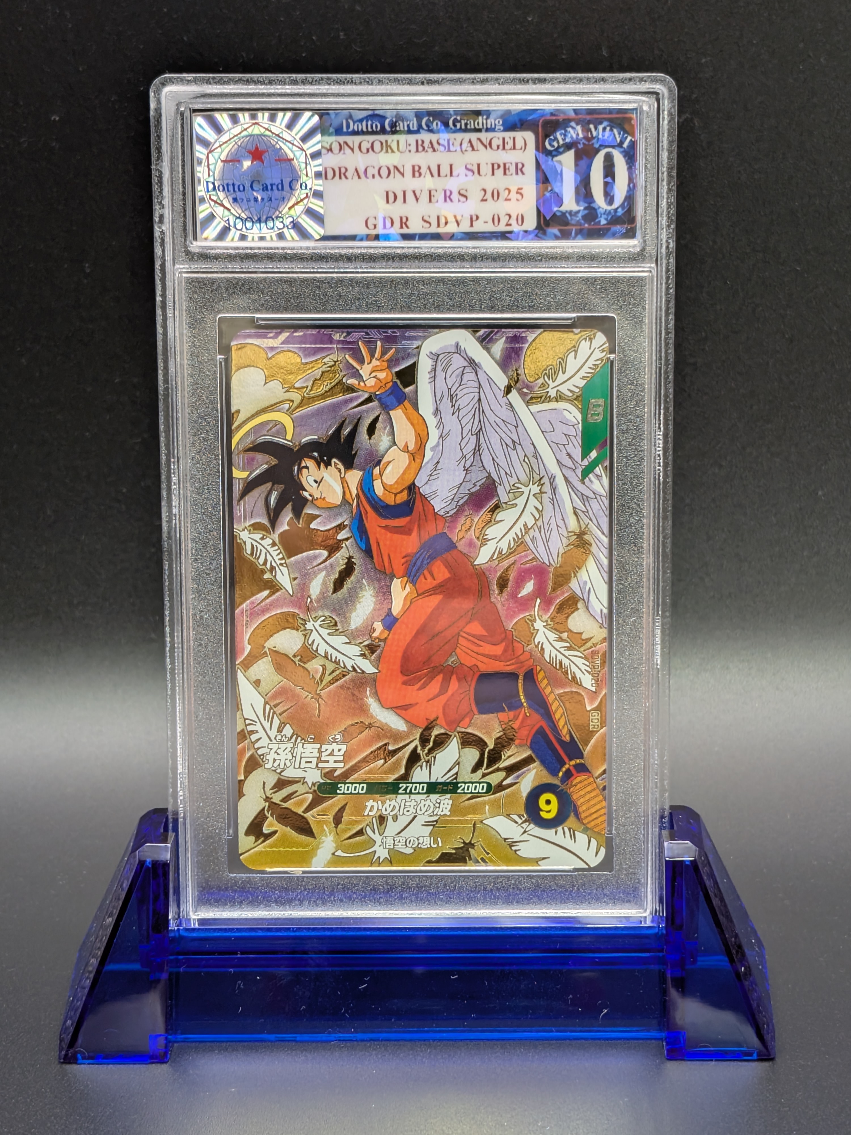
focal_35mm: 49
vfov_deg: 38.9
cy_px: 568
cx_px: 426
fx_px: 1606
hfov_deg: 29.7
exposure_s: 1/40
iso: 68
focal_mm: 4.53
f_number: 1.7
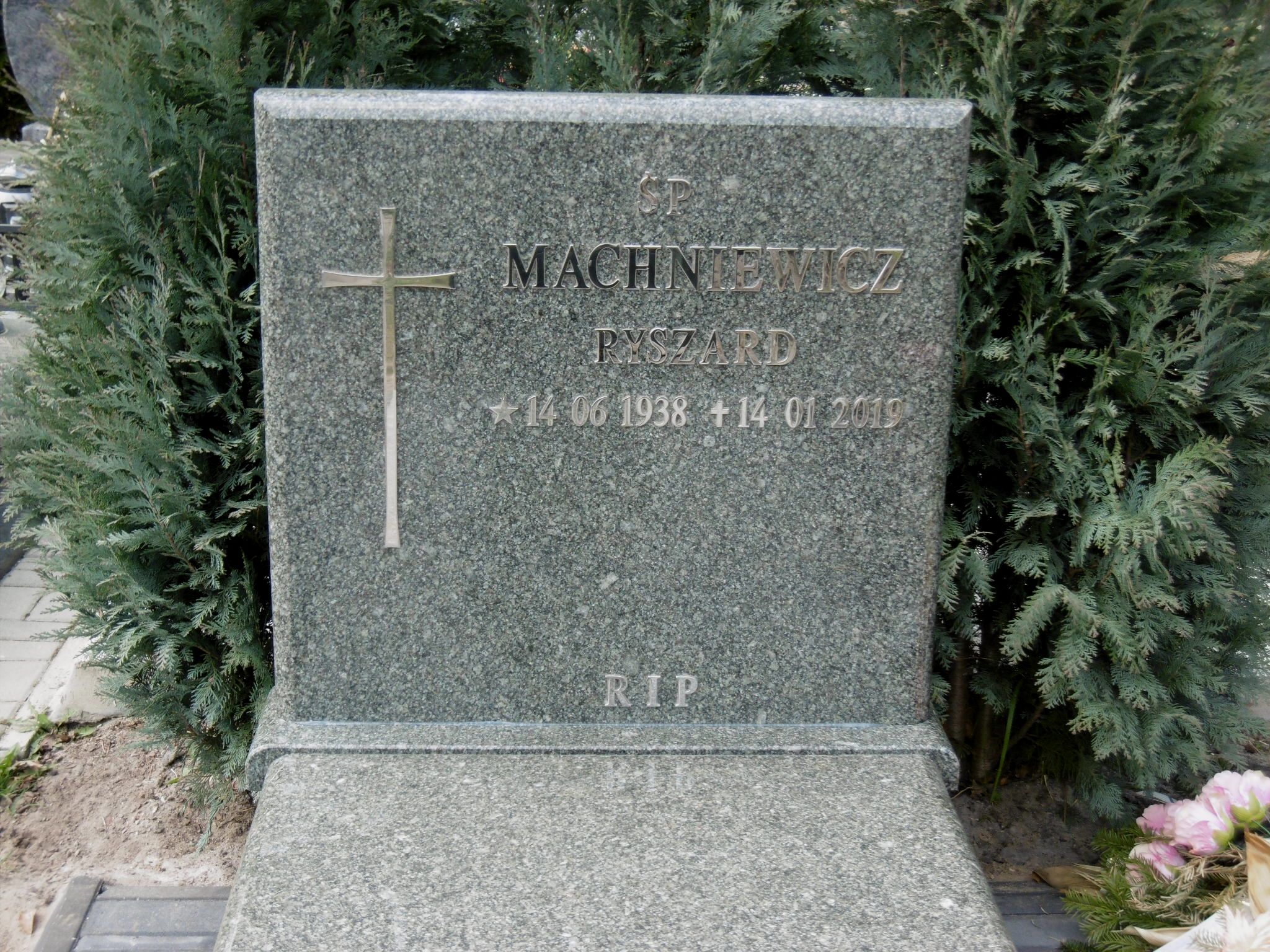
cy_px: 476
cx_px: 635
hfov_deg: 32.7
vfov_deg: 24.8
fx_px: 2165
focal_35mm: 59
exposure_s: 1/125
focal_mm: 10.5
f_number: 4.2
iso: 100
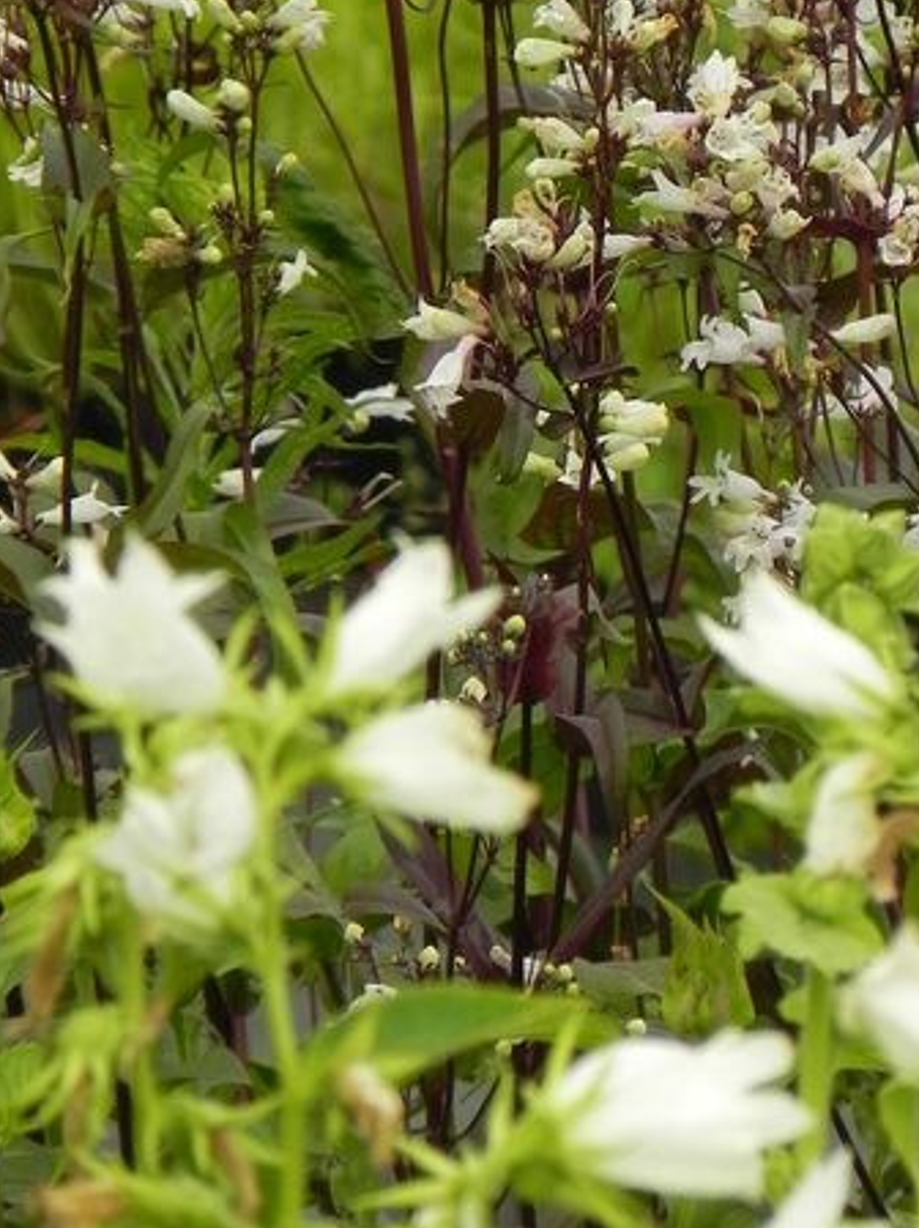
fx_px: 26870
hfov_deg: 2.0
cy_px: 181
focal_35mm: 758
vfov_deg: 2.6
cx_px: 479
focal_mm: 75.7
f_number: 5.6
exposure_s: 1/400
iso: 160
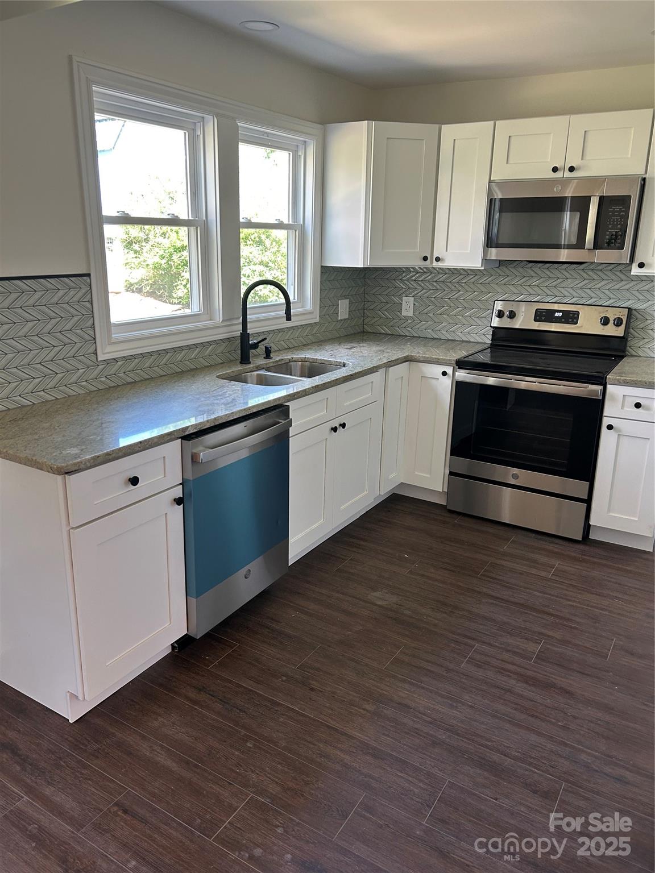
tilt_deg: -16.7
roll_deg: -0.6
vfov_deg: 67.3
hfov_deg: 53.1
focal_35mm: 26
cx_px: 328
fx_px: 656
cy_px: 436
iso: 100
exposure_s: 1/60
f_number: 1.5
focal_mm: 5.7
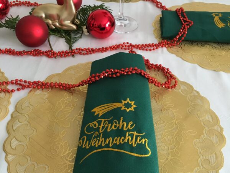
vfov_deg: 48.2
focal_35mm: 29
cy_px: 86
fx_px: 193
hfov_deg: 61.7
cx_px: 115
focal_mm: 4.15
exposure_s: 1/33
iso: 250
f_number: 2.2
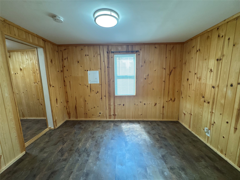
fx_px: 97
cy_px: 90
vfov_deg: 85.7
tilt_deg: -9.1
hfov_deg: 102.1
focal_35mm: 14
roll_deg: +0.4
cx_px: 120
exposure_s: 1/120
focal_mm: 2.22
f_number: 2.2
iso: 250
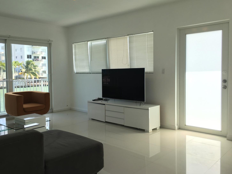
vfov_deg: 44.1
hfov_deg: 56.7
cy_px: 80
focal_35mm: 32
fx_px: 215
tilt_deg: -1.8
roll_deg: +0.0
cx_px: 105
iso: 25
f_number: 2.2
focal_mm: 4.15
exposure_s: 1/184
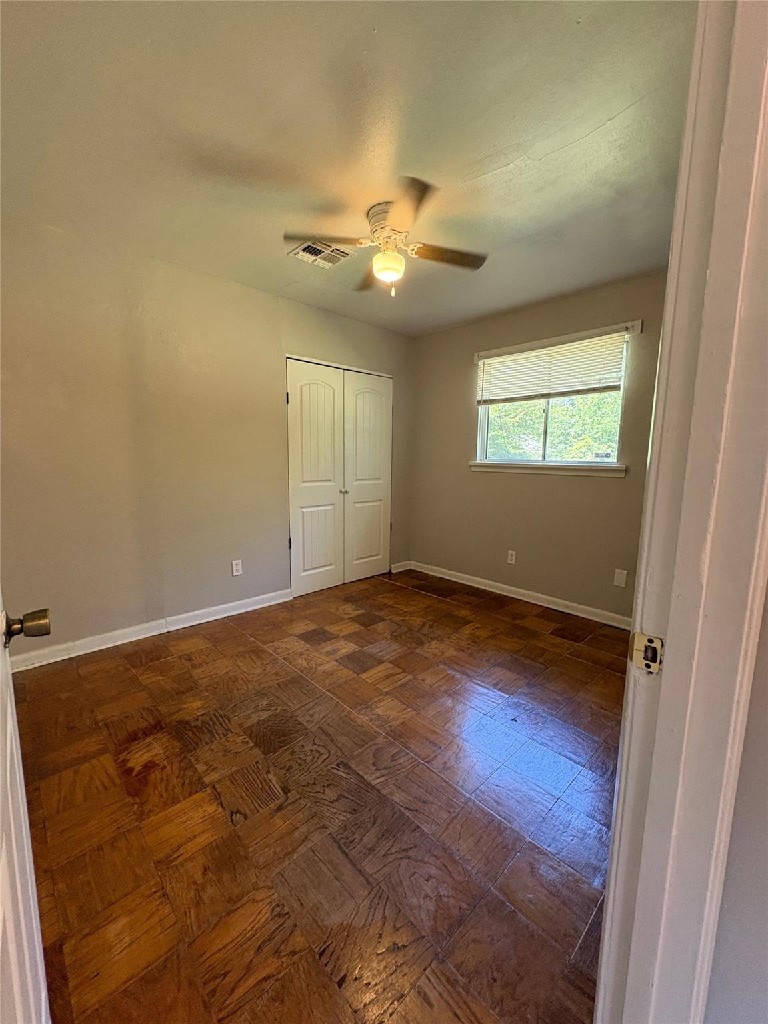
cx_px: 384
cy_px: 512
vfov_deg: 102.1
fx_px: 414
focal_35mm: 14
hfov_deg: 85.7
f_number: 2.2
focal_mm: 2.22
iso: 320
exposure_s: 1/60
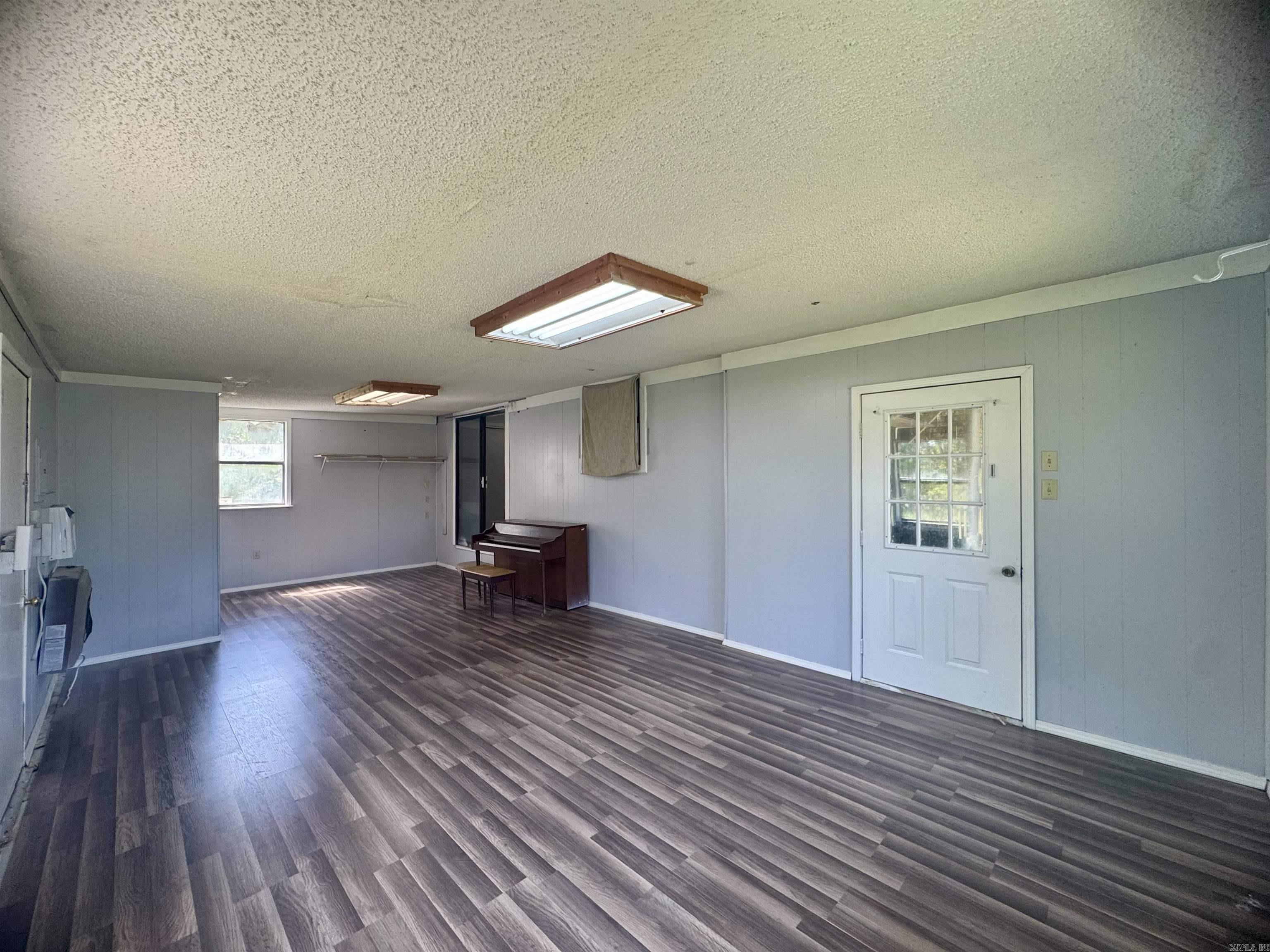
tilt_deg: +0.4
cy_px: 476
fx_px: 514
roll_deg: -0.2
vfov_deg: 85.7
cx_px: 635
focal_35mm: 14
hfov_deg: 102.1
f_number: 2.2
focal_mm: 2.22
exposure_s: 1/120
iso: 100
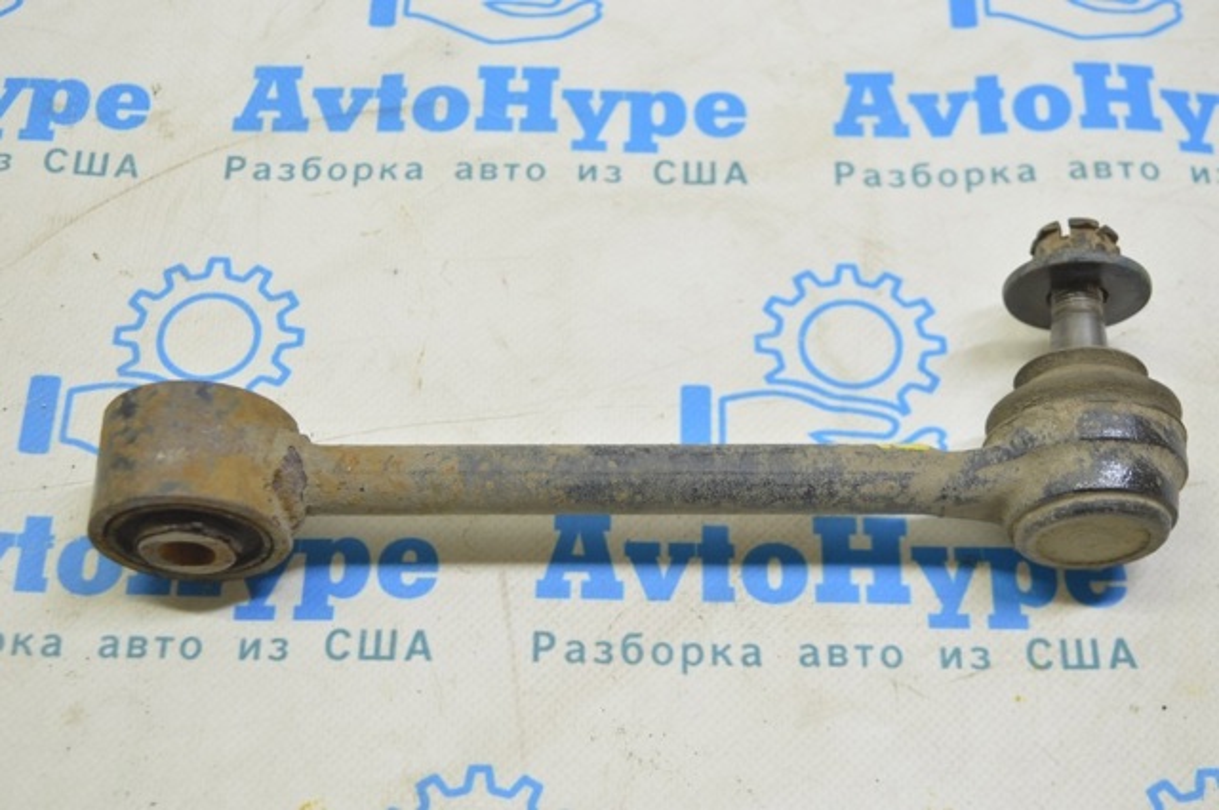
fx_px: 1928
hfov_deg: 35.1
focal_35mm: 57
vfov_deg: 23.7
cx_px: 610
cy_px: 405
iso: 400
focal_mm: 38
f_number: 5.6
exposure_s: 1/20
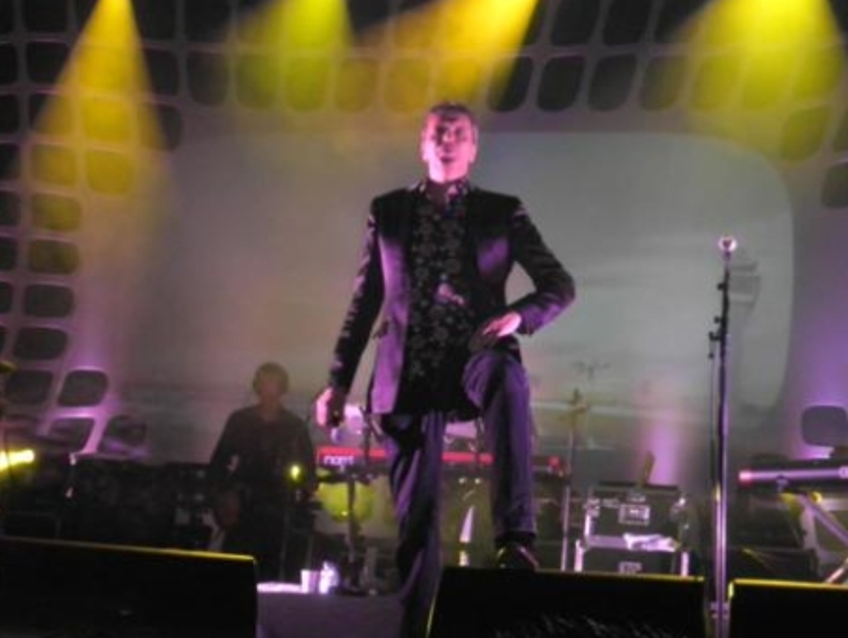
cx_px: 477
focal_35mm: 60
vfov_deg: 24.5
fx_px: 1471
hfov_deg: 32.1
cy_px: 302
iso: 800
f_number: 3.8
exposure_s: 1/60
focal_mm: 9
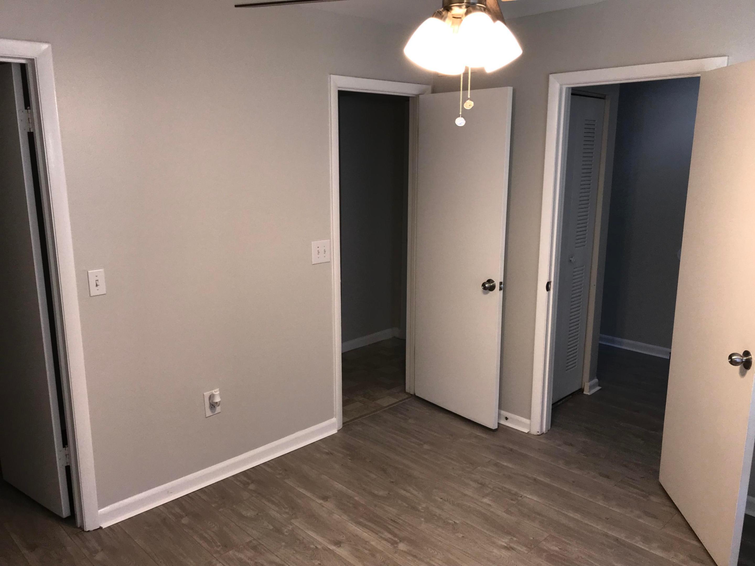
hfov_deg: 63.4
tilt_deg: -12.3
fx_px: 611
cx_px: 378
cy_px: 283
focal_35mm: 28
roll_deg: -0.6
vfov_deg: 49.7
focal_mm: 3.99
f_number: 1.8
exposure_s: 1/59
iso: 20
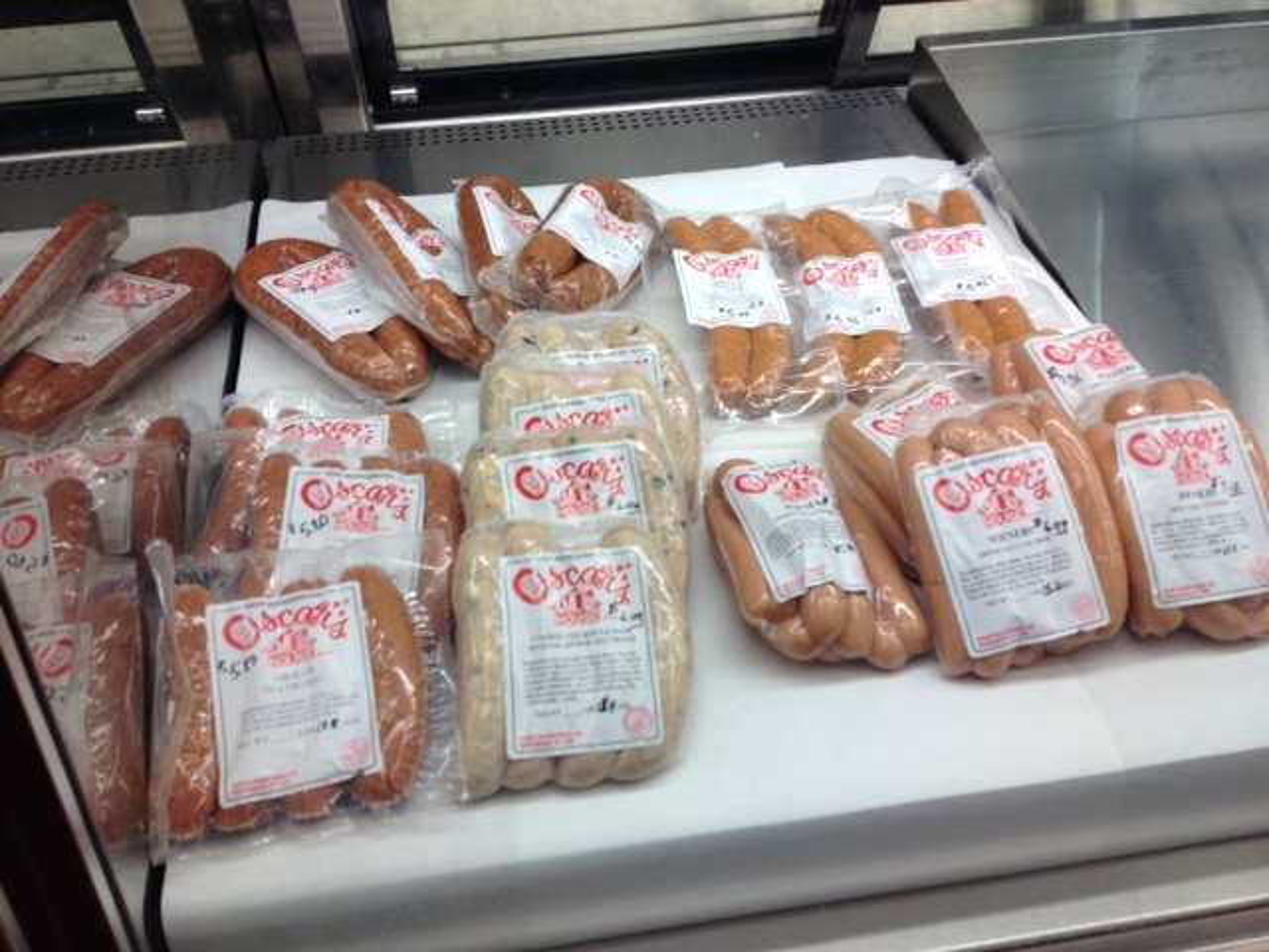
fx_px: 1283
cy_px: 476
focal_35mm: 35
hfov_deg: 52.6
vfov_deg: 40.7
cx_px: 634
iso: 50
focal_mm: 4.28
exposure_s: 1/33
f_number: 2.4
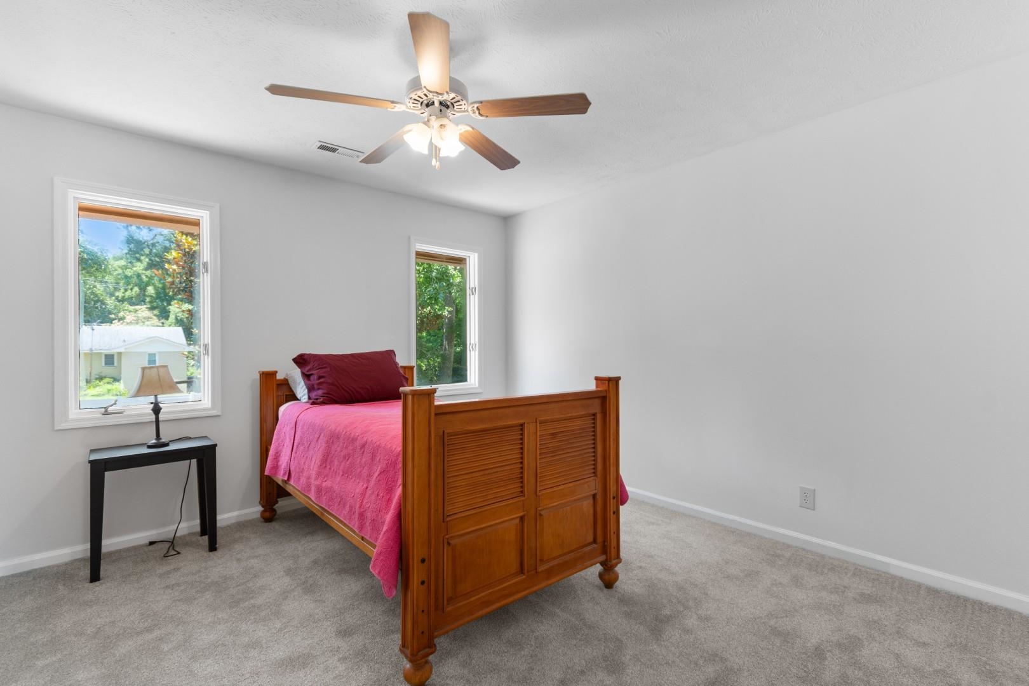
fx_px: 429
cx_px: 514
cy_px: 343
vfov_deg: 77.3
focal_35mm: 15
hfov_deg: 100.4
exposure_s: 1/13
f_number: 4.5
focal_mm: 10
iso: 100
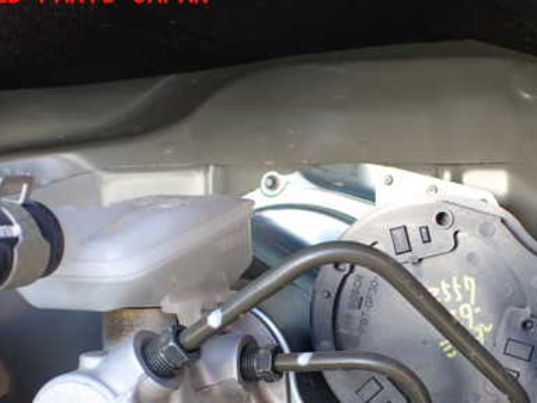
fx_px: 729
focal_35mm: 47
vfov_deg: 30.4
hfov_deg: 39.8
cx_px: 374
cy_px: 292
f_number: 2.3
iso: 200
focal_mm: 5.4
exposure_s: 1/125
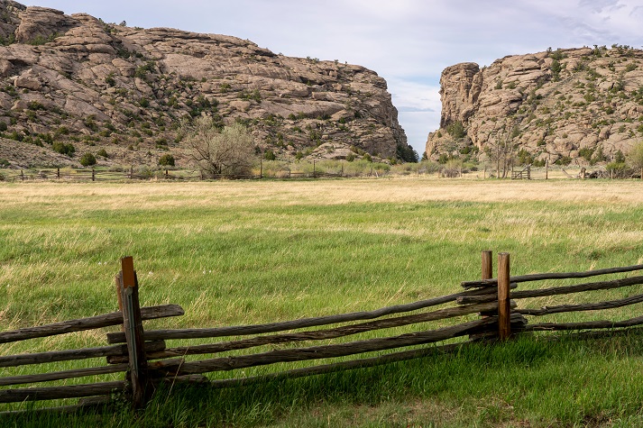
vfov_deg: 26.0
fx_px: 929
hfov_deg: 38.2
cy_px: 214
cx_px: 322
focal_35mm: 52
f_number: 8
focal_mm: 52
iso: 125
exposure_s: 1/125
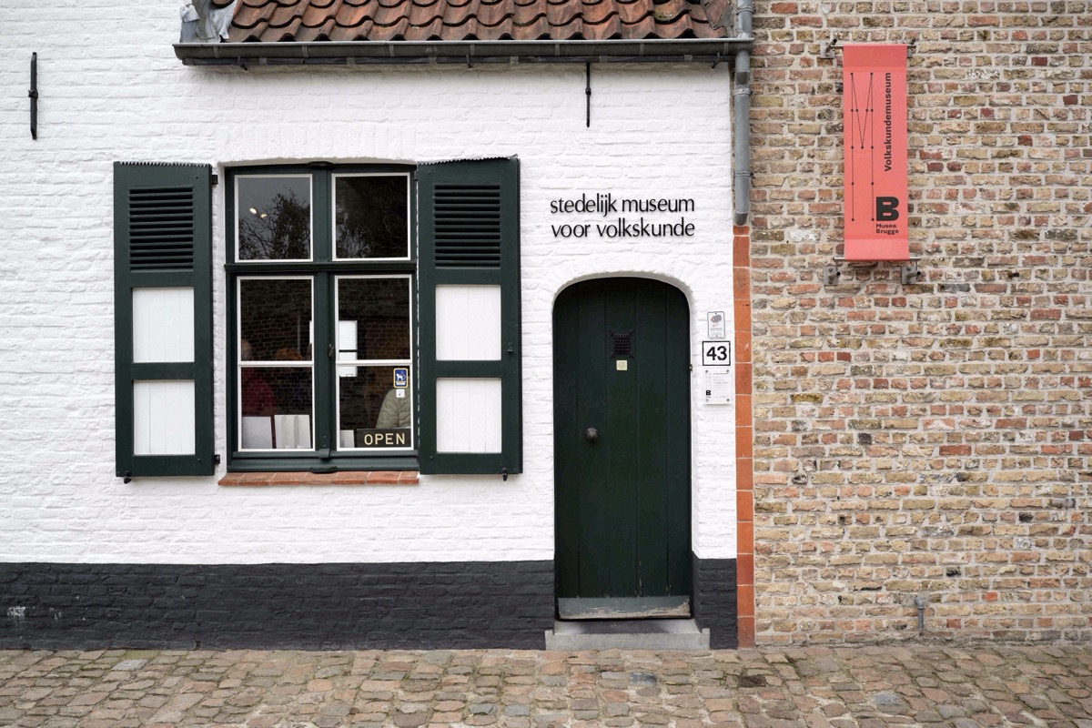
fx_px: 910
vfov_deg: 43.6
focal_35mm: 30
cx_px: 546
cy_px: 364
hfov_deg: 61.9
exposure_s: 1/80
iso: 100
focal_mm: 30
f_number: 6.3
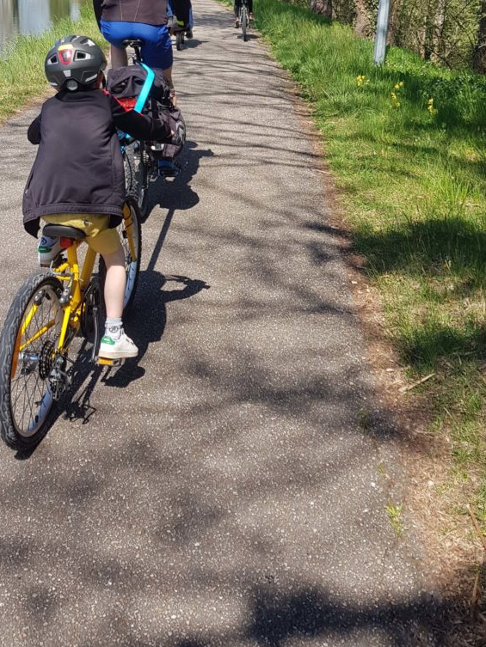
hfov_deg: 31.5
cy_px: 85
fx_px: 861
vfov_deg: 38.8
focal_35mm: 46
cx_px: 242
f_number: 1.7
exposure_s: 1/1112
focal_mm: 4.2
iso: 40
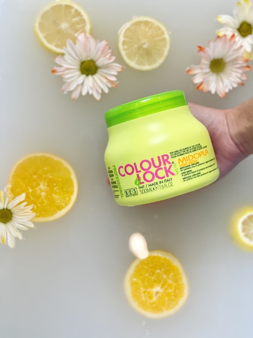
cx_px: 126
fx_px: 507
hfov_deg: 28.0
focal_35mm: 52
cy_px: 169
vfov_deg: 36.8
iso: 160
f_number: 2
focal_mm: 6
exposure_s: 1/120
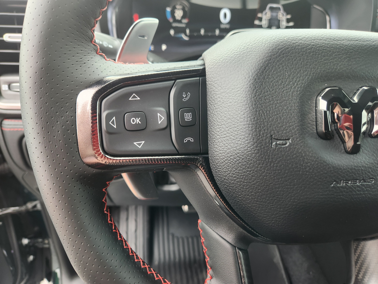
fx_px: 251
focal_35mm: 23
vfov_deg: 58.9
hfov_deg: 73.9
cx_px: 189
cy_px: 142
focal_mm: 5.4
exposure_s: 1/180
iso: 100
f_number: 1.8
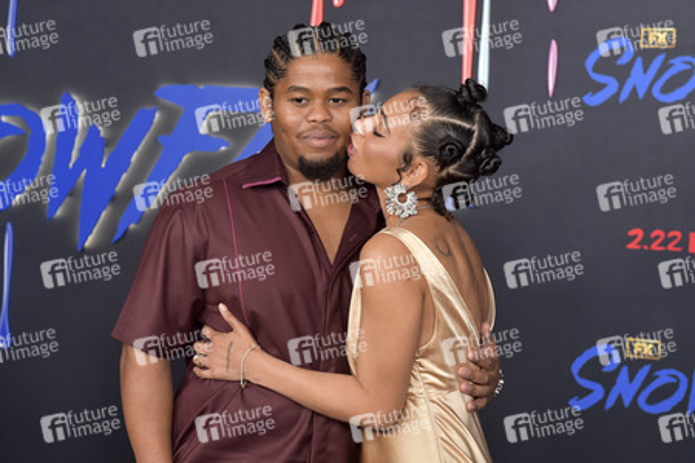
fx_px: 1351
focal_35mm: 70
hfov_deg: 28.8
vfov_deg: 19.5
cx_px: 348
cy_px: 232
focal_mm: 70
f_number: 6.3
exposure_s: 1/250
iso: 2000
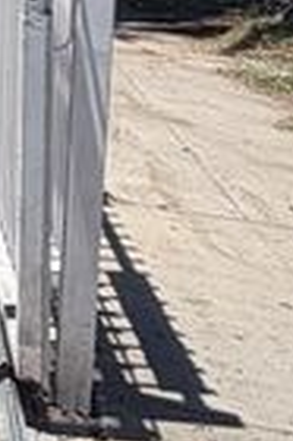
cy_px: -74
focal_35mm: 89
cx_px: -665
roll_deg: +0.5
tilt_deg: -4.6
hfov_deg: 9.9
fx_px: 1089
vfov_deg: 21.4
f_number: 2.2
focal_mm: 2.22
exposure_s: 1/770
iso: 32
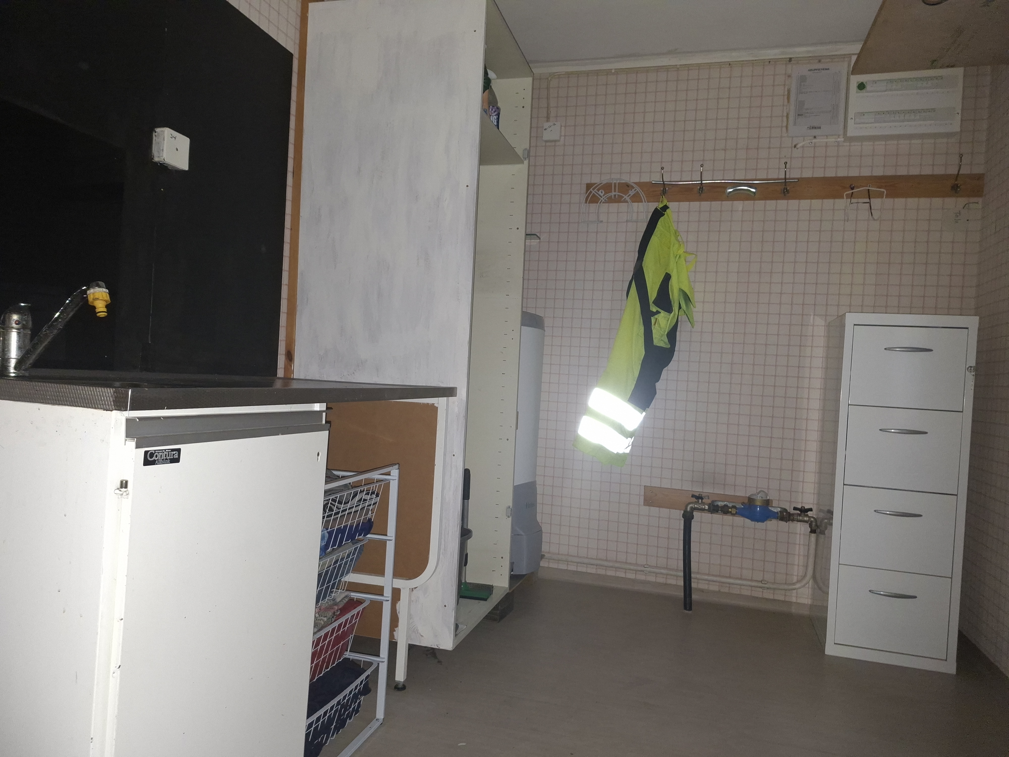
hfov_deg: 73.9
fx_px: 670
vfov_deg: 58.9
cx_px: 504
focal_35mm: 23
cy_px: 378
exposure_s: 1/25
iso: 500
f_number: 1.8
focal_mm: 5.54
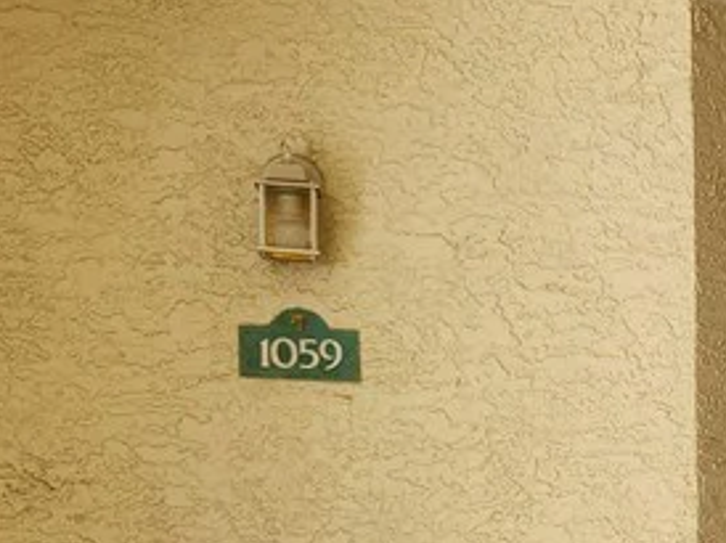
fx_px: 1802
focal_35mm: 86
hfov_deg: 21.4
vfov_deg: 16.0
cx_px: 843
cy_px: 760
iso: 50
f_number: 1.8
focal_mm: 5.4
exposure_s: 1/180
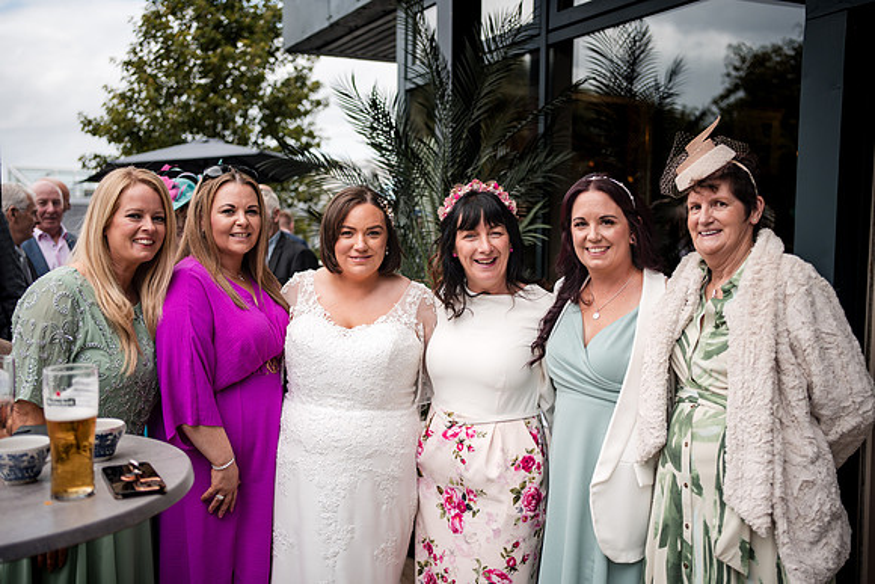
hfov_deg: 54.4
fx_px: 851
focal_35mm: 35
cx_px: 438
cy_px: 292
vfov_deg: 37.9
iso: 100
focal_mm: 35
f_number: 2.2
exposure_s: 1/1000
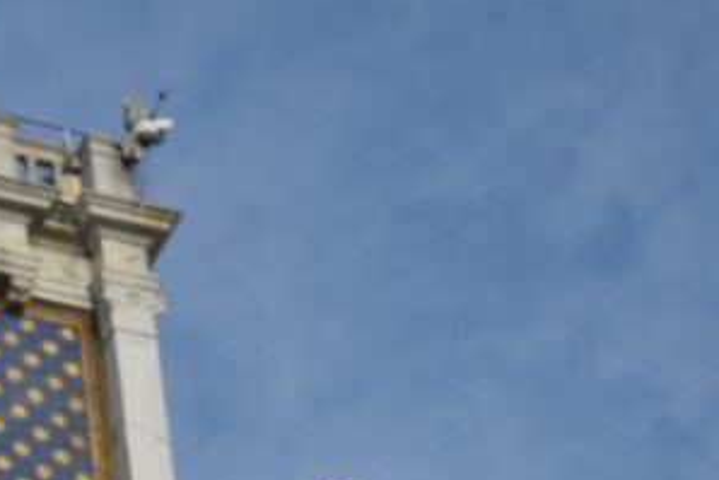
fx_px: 3217
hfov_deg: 12.6
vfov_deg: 8.5
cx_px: 5
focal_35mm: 161
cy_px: 560
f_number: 14
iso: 100
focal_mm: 40
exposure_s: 1/800
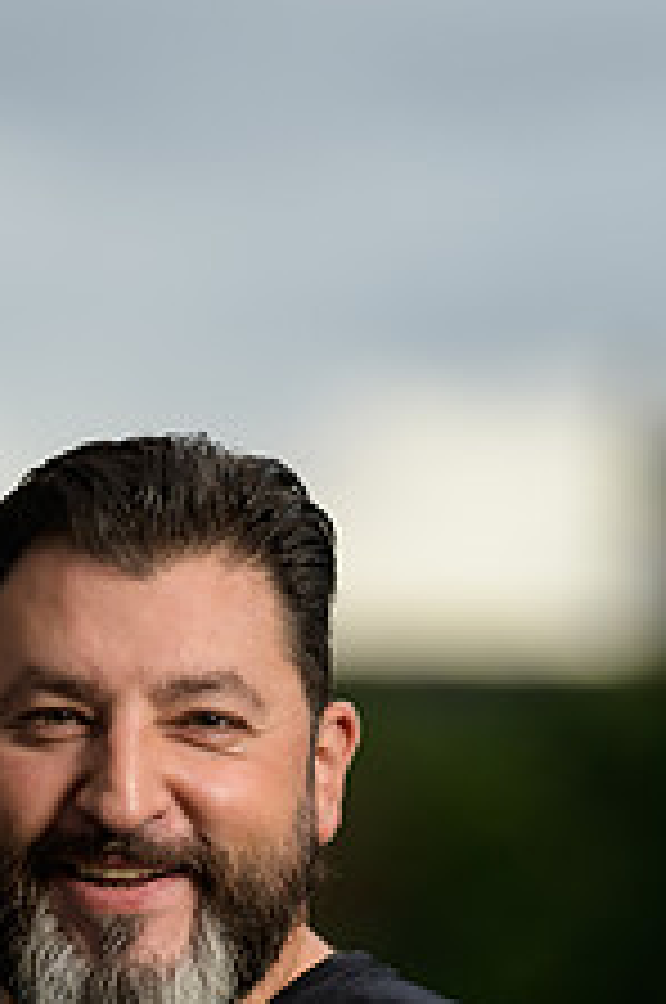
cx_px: 202
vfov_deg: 7.5
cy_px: 851
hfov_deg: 5.0
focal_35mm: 273
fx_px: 7599
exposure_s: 1/250
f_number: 2
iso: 200
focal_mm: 135
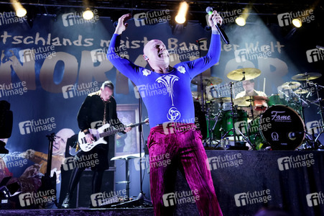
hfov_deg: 65.5
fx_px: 252
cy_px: 108
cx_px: 162
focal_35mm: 28
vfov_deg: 46.3
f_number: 2.8
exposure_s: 1/400
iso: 2500
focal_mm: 28
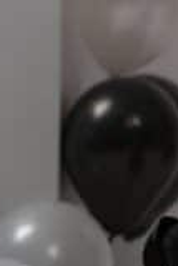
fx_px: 2583
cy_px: -281
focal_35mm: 349
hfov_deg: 3.9
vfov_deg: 5.8
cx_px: 390
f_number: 2.8
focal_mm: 70
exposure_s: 1/160
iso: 200
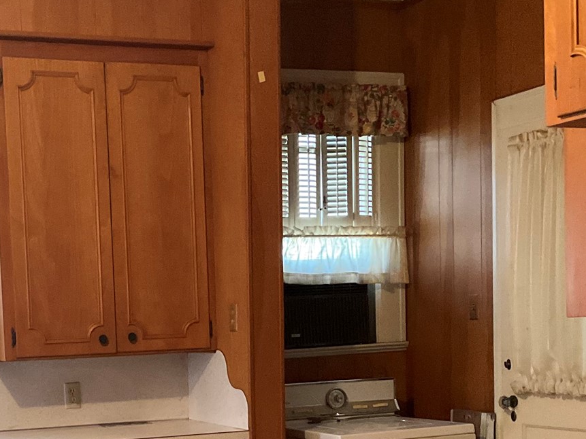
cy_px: 398
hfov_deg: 27.9
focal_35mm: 69
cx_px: 169
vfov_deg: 20.9
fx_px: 1168
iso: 320
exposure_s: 1/40
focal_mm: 3
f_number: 1.8
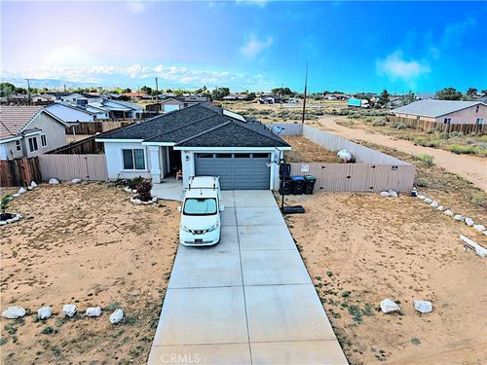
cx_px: 244
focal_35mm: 24
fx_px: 338
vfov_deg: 56.8
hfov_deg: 71.6
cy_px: 182
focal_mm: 8.67
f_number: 1.8
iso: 310
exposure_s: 1/5000
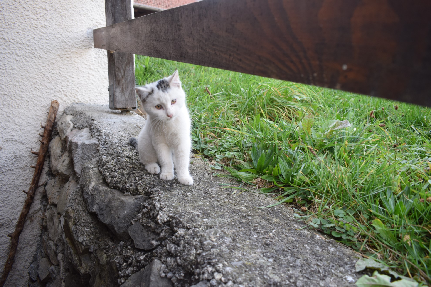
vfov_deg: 47.9
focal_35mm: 27
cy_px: 144
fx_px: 323
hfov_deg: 67.4
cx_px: 216
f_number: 5.6
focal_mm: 18
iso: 400
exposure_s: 1/125
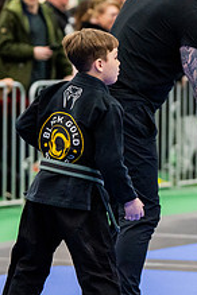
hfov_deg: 4.5
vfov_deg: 6.8
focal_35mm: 304
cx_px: 228
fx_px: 2495
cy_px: 126
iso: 4000
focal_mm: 115
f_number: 2.8
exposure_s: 1/500
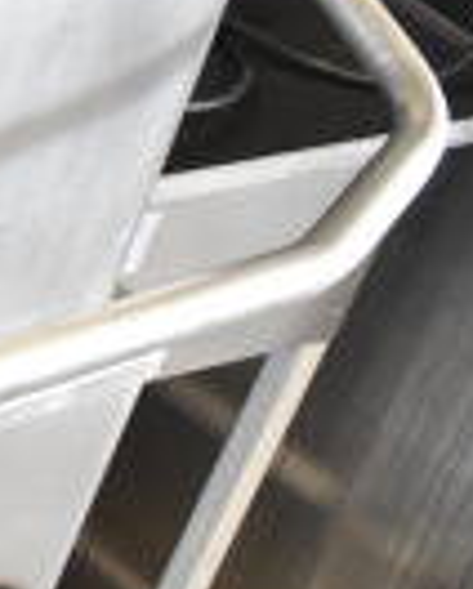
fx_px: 2043
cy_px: -158
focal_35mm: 117
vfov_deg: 15.7
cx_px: -607
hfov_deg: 11.3
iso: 1600
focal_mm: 18
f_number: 4
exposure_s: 1/60
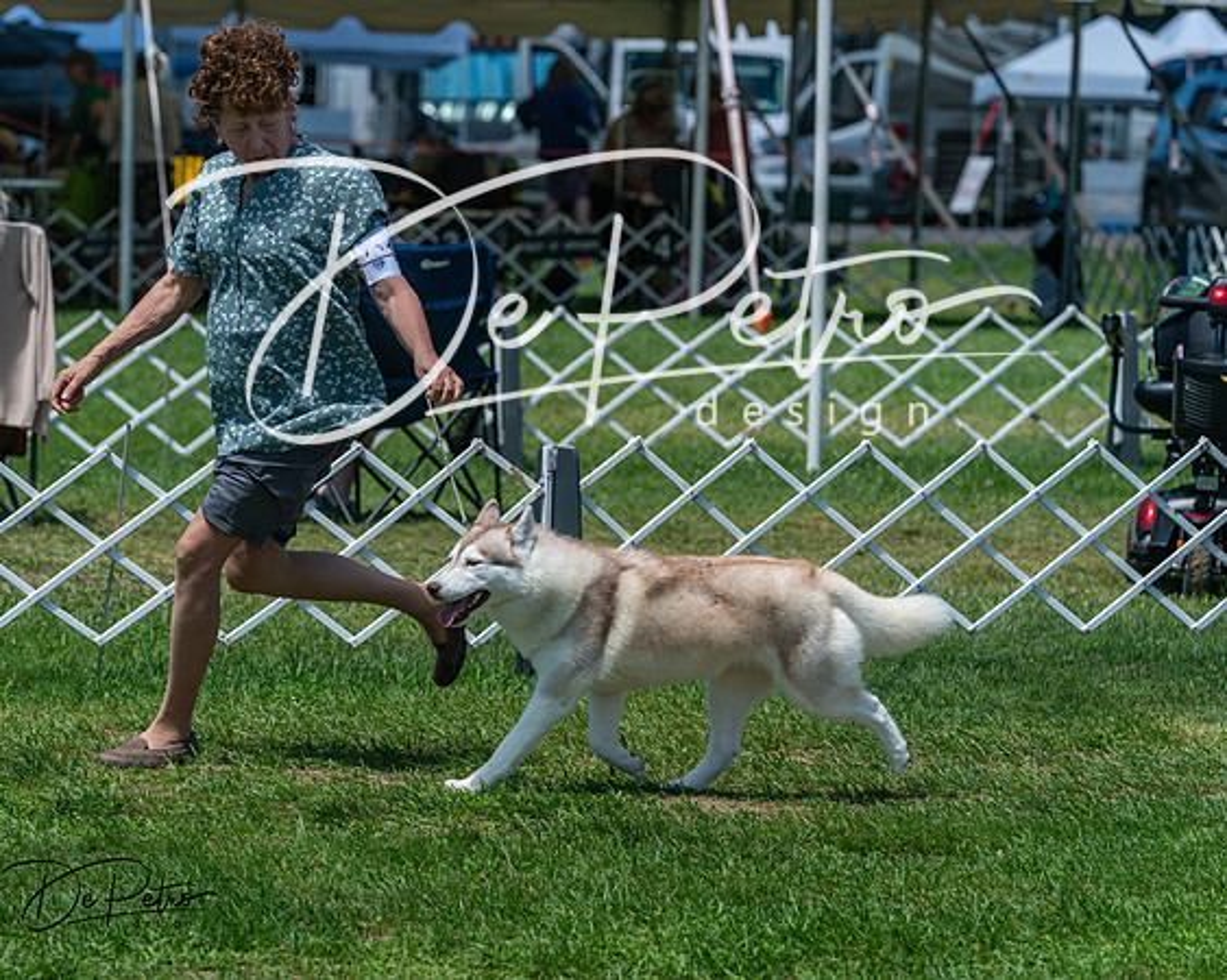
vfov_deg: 7.5
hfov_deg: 9.3
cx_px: 511
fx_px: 7530
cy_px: 455
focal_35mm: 207
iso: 125
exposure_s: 1/1000
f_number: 5.6
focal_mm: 162
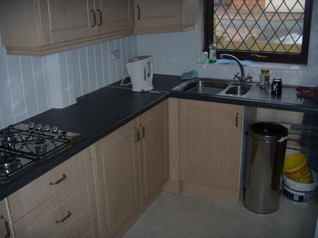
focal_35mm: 38
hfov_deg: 49.0
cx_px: 159
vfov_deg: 37.7
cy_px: 119
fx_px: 349
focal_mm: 6.4
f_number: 3.5
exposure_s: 1/60.2
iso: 64
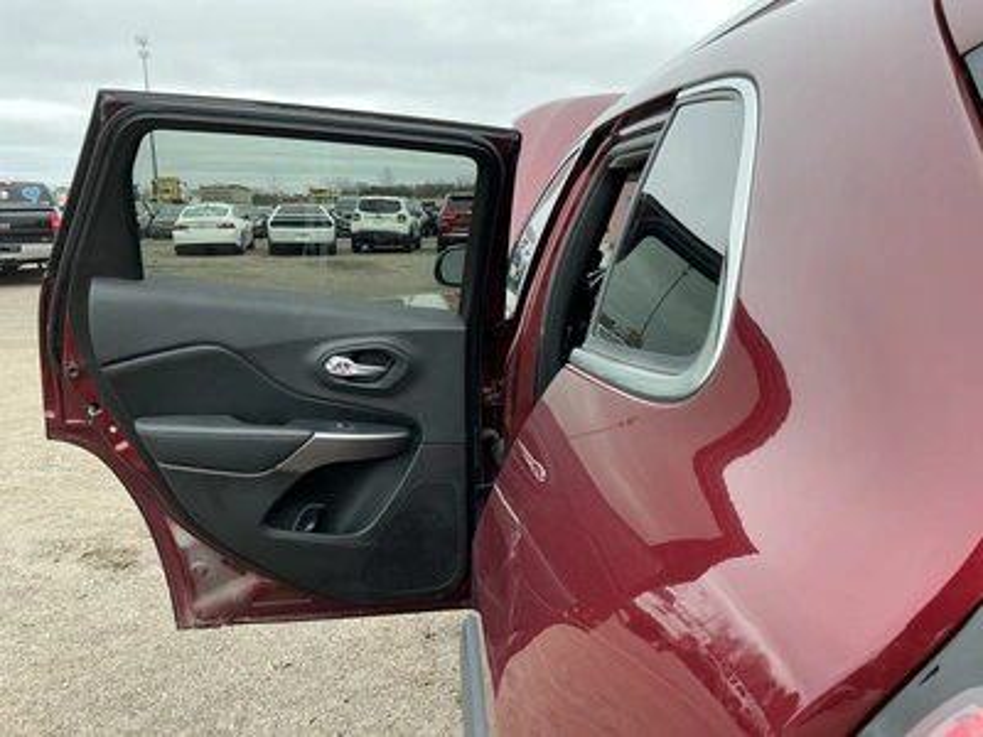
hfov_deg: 63.4
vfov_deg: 49.7
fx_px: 795
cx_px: 492
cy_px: 368
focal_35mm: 28
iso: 20
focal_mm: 3
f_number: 1.8
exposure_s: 1/155
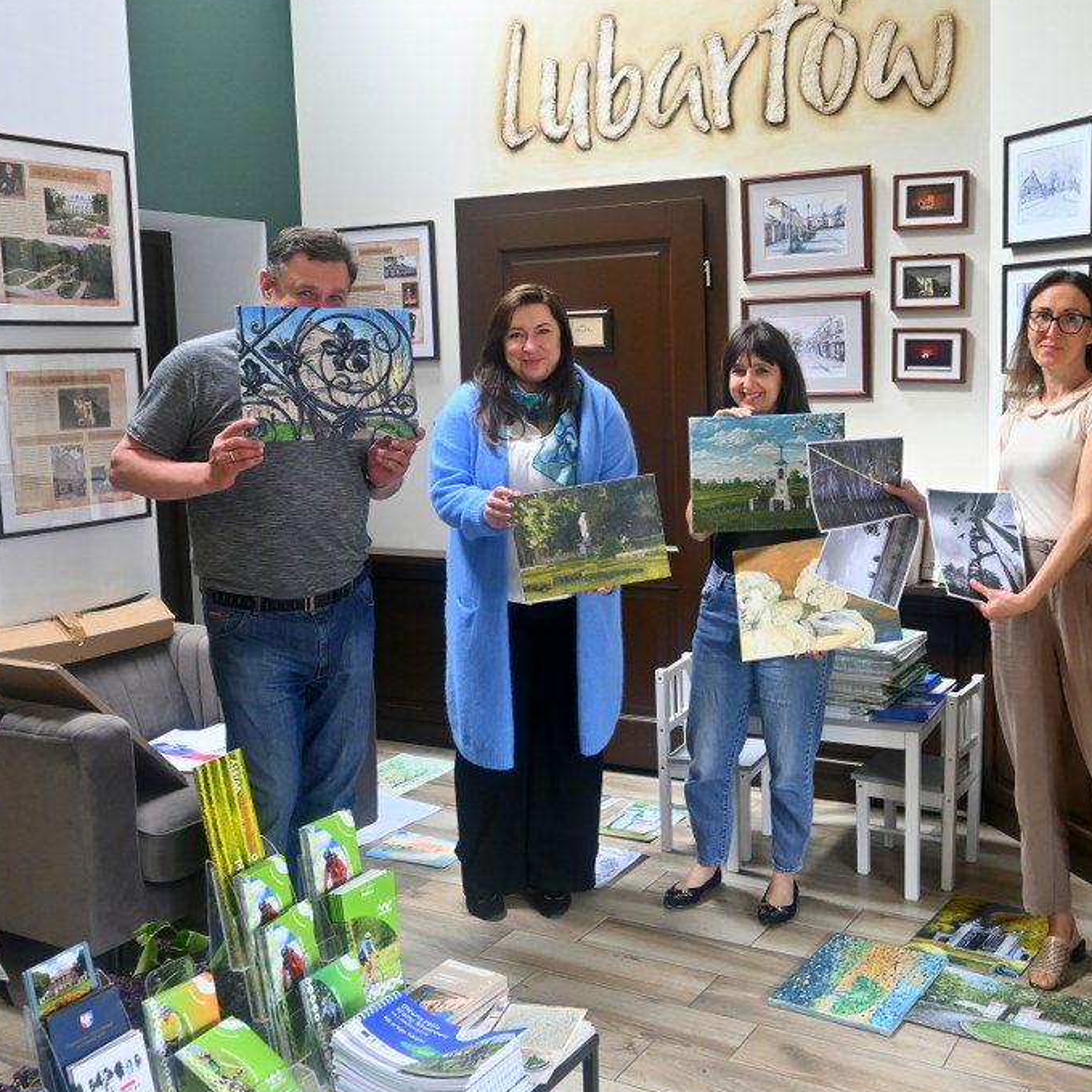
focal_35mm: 36
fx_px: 1285
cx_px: 634
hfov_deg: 45.9
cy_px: 493
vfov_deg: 46.0
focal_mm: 16
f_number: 6.3
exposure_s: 1/40
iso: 640
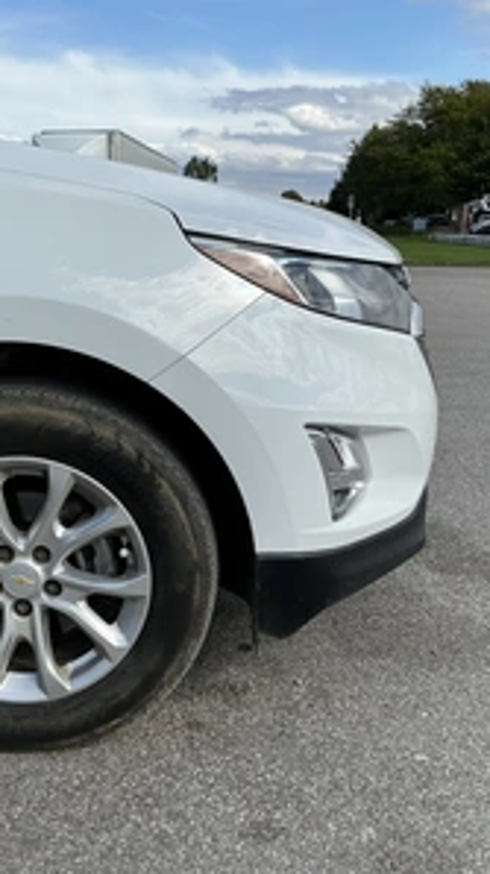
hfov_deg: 28.8
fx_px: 950
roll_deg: +0.0
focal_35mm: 41
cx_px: 188
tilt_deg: -10.7
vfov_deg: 49.4
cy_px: 437
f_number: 1.8
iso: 25
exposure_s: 1/2141
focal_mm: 3
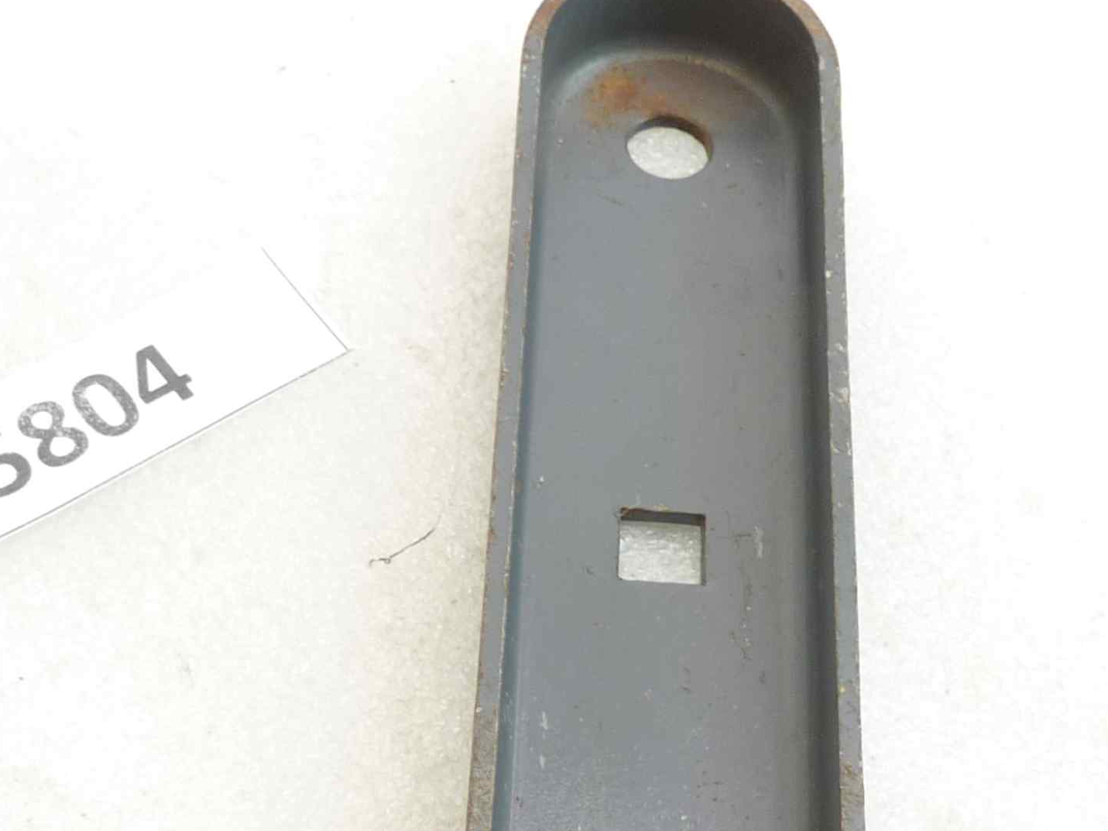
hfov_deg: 28.5
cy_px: 641
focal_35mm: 68
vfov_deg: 21.4
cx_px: 641
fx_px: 2176
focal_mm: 4.4
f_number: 3.3
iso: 80
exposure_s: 1/13
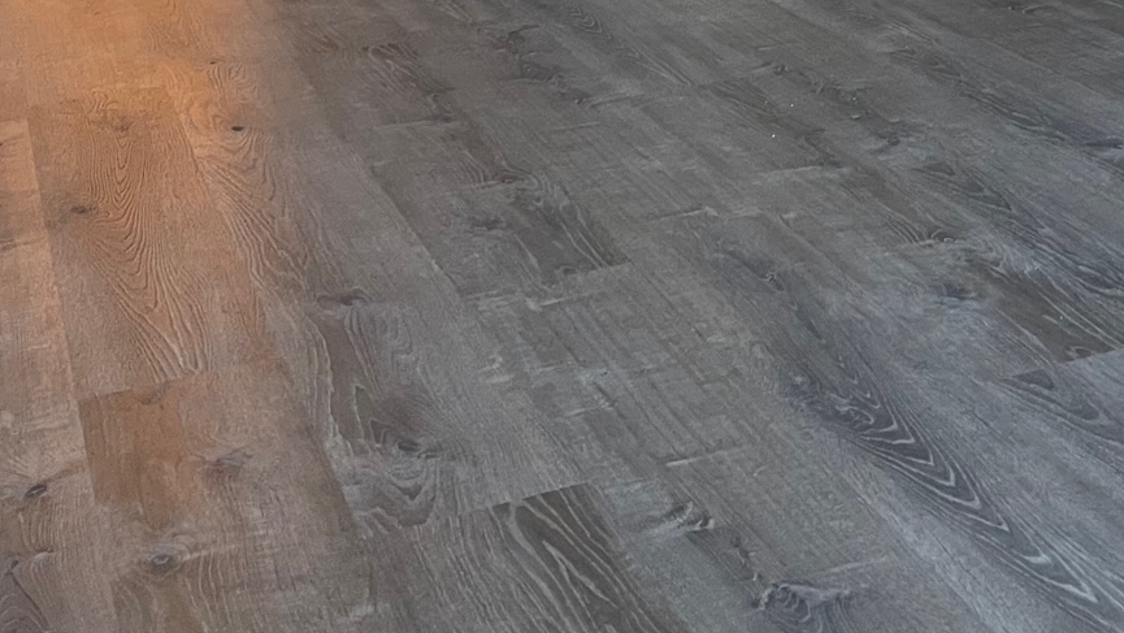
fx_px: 1967
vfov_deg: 16.8
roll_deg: +2.4
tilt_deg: -6.7
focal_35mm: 66
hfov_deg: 31.4
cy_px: -270
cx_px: 825
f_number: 1.6
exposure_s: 1/60
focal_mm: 5.1
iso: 160
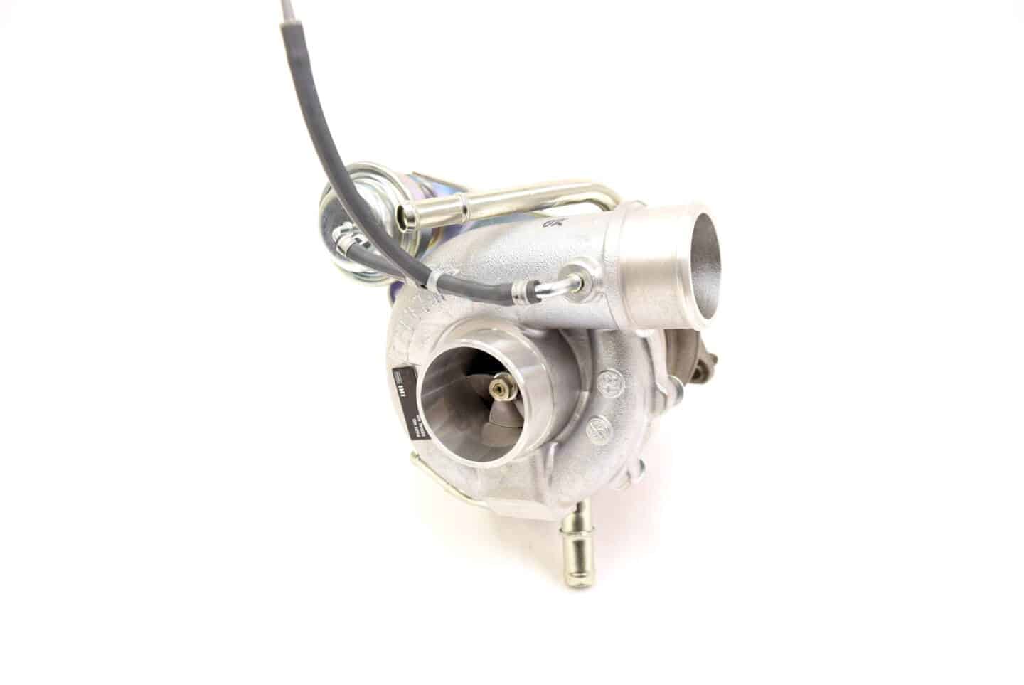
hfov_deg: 61.9
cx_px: 512
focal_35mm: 30
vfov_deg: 43.7
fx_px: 854
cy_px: 342
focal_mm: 20
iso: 400
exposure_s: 1/125
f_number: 5
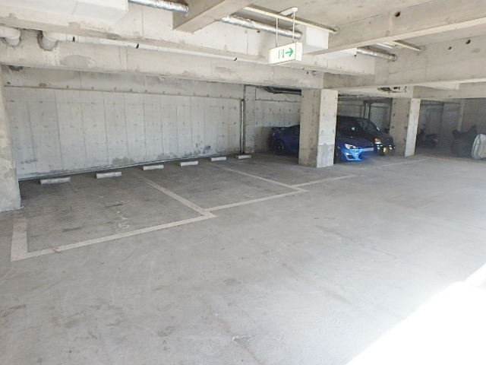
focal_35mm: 21
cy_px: 182
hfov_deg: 79.0
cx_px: 243
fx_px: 295
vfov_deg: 63.4
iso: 200
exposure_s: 1/40
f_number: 3.5
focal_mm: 3.7
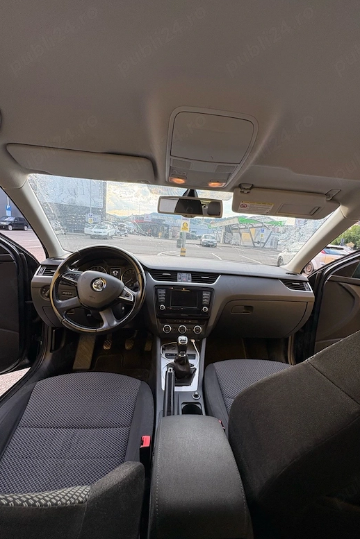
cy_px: 273
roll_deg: -4.8
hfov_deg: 77.3
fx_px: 225
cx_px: 189
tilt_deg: -8.8
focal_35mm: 15
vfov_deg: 100.4
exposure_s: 1/150
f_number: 2.2
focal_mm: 2.22
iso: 40
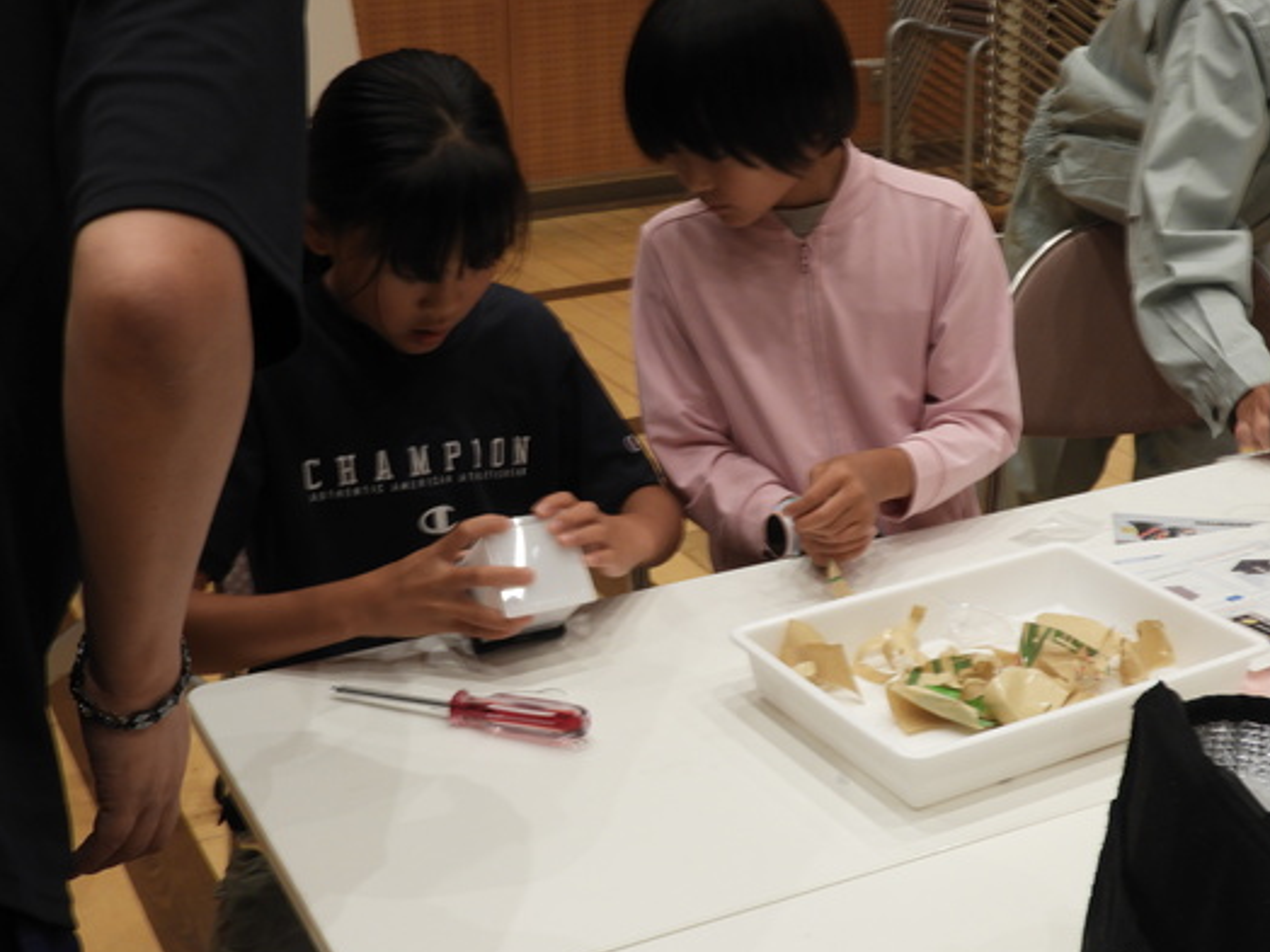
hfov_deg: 34.9
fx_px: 2018
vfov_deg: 26.5
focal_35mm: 55
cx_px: 679
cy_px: 419
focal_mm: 8.1
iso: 100
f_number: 4
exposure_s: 1/50
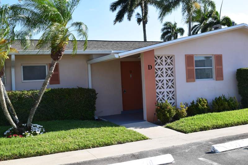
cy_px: 82
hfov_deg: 47.9
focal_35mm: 40
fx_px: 279
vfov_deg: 33.0
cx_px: 124
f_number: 10
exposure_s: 1/320
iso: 400
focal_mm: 27
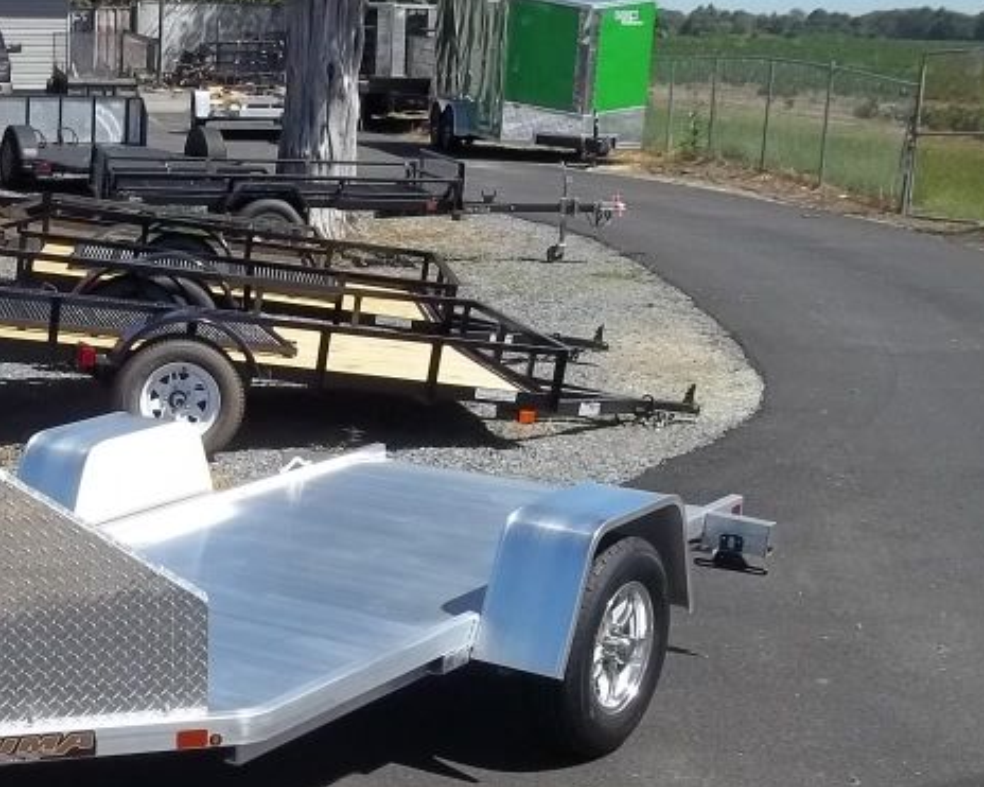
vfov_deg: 22.0
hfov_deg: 26.6
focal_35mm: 69
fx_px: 2009
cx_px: 98
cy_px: 592
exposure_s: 1/160
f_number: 8.8
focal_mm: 5.7
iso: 64
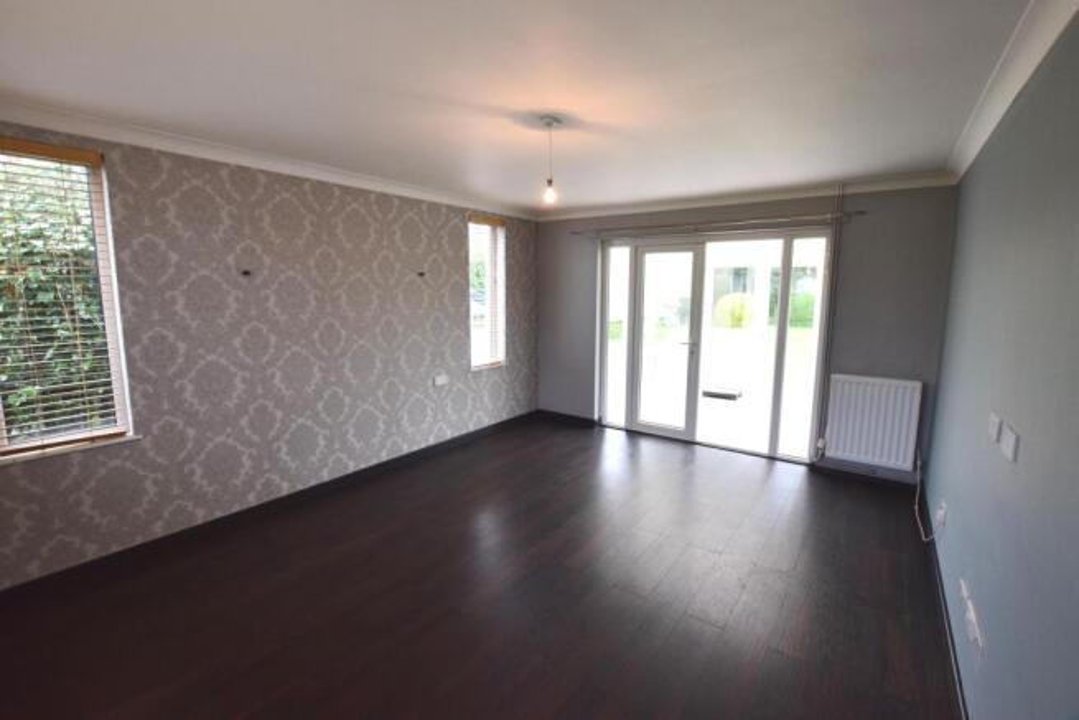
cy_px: 360
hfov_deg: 100.4
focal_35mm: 15
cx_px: 540
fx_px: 450
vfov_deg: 77.4
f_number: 7.1
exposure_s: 1/60
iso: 1600
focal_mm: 10
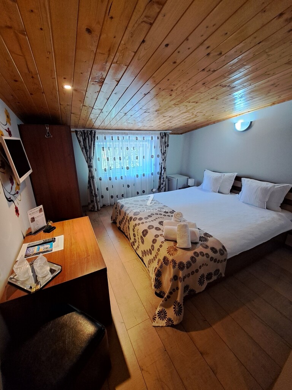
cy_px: 195
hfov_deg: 89.9
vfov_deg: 106.2
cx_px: 146
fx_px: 146
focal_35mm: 13
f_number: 2.2
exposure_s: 1/33
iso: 200
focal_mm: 1.74
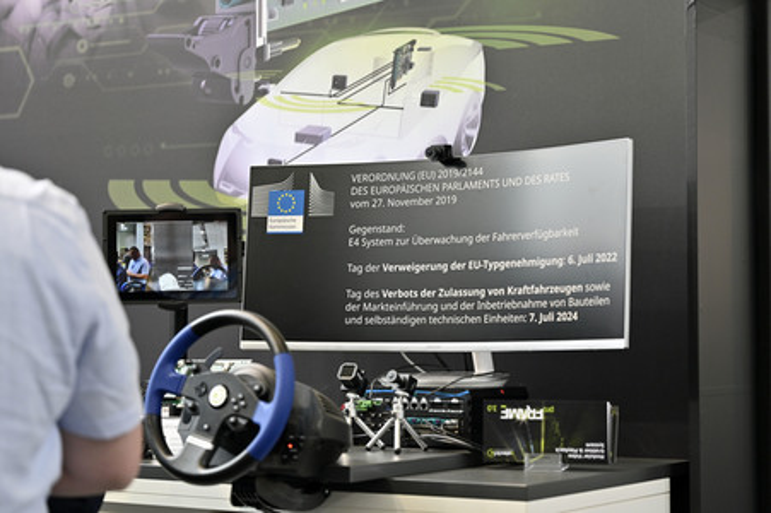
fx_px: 1519
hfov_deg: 28.5
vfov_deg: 19.2
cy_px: 256
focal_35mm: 71
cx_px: 386
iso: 640
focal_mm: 71
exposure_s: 1/400
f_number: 2.8
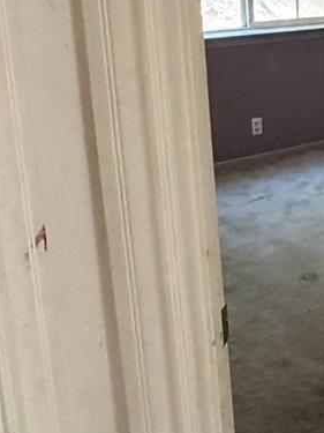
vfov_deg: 33.2
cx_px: 461
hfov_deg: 22.3
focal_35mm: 56
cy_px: 78
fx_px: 699
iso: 500
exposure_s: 1/60
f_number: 2.2
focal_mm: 2.22
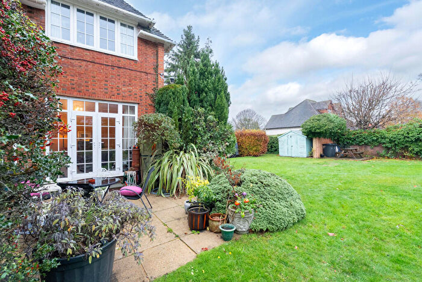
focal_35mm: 16
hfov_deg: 96.7
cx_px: 211
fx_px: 188
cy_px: 141
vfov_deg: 73.9
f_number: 7.1
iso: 2000
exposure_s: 1/125
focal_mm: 16
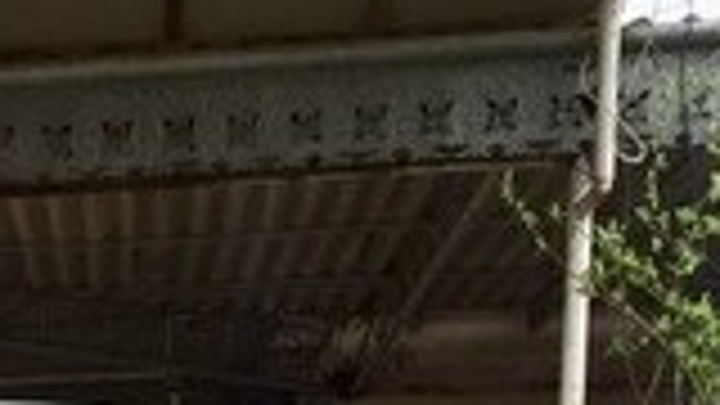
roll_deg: -0.5
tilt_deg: -5.0
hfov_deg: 15.7
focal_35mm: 130
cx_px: -212
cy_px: 1096
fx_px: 2482
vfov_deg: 8.3
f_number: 2.2
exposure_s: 1/50
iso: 32
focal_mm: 4.15
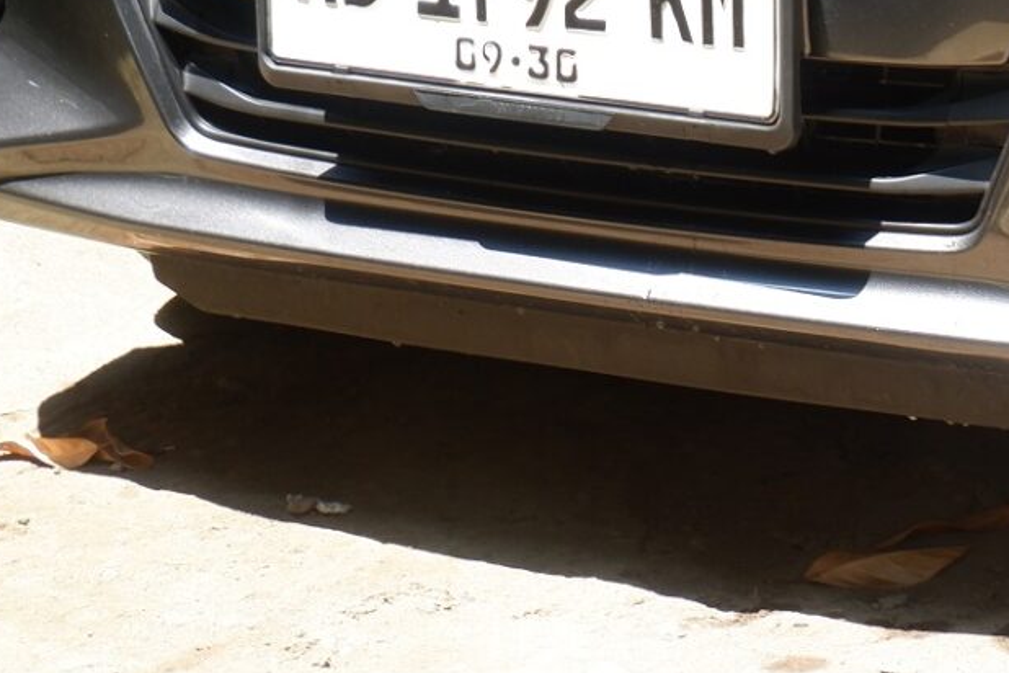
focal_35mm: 146
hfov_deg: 13.3
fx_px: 4092
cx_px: 1466
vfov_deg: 9.1
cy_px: -358
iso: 200
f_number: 4.7
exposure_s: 1/200
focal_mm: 31
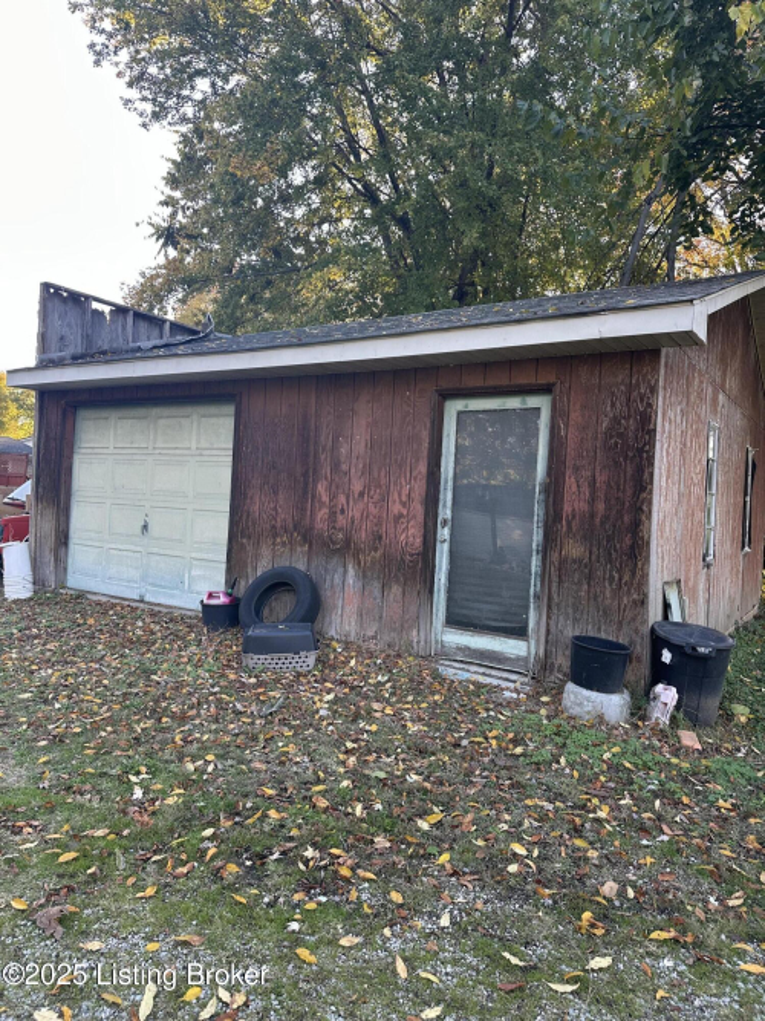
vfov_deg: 71.6
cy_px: 510
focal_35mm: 24
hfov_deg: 56.8
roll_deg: -3.8
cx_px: 382
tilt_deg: +0.8
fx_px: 707
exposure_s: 1/211
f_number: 1.78
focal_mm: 6.86
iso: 80
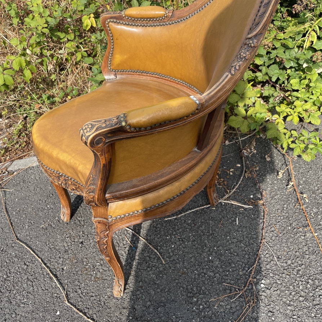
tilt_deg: -36.6
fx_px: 326
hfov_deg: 52.5
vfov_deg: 52.1
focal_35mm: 31
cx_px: 162
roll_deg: +1.5
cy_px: 125
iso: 32
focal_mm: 4.2
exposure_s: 1/1490
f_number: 1.6
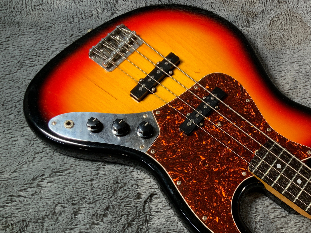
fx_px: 395
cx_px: 234
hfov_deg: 41.6
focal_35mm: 44
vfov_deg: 32.8
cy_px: 136
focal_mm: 3
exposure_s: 1/104
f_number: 1.8
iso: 32
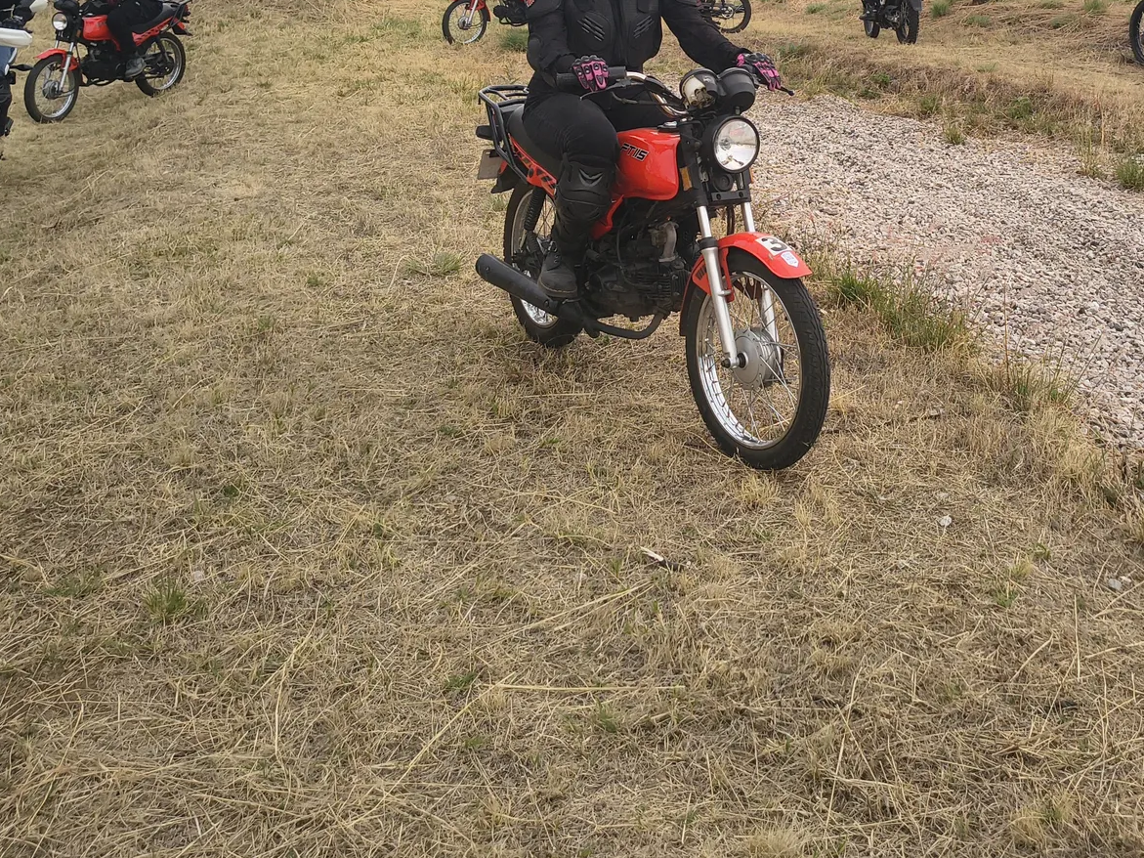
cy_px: 130
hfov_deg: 45.0
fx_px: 1355
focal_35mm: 41
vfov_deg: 33.7
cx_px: 777
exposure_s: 1/866
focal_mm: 5.56
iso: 100
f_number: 1.8
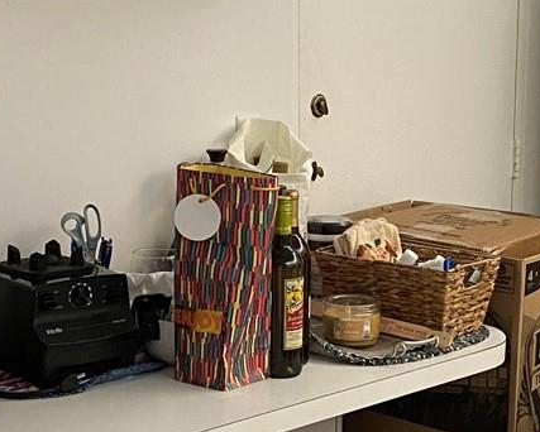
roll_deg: -0.9
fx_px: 1519
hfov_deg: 20.2
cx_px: 292
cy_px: 292
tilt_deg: -12.5
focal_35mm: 95
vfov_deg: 16.2
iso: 200
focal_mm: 4.25
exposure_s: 1/60
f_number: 1.8
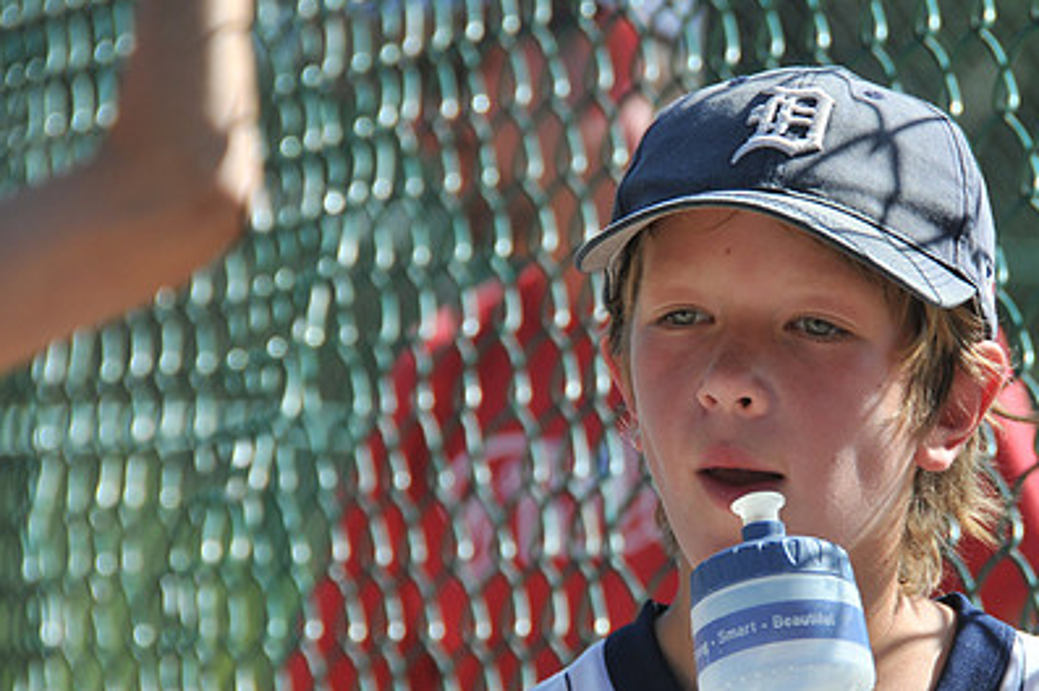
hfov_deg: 4.7
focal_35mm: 438
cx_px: 694
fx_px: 12630
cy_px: 431
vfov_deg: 3.1
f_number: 5.6
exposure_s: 1/500
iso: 200
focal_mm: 200
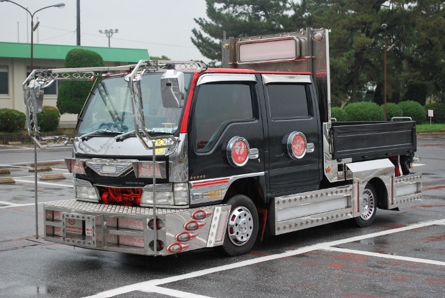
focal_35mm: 60
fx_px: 742
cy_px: 149
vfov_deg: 22.7
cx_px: 222
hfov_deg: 33.4
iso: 180
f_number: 5.6
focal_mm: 40
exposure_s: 1/125
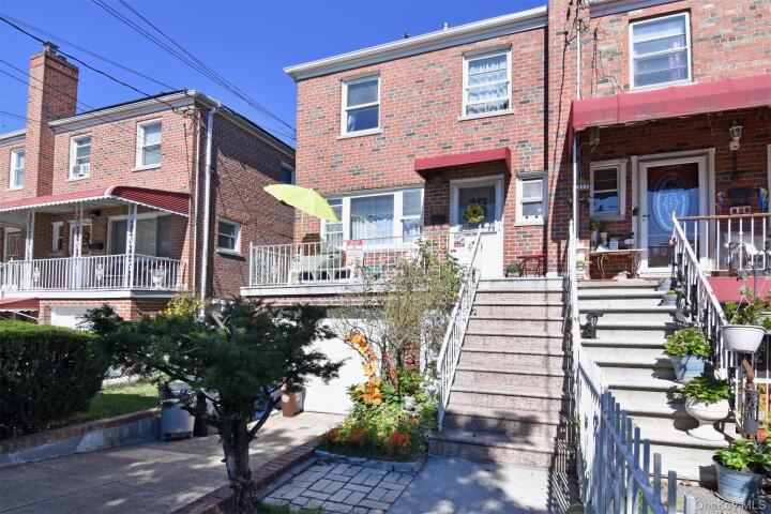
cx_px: 386
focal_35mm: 16
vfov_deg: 72.1
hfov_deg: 95.0
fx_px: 353
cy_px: 257
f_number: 14
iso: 400
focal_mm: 11
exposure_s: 1/320
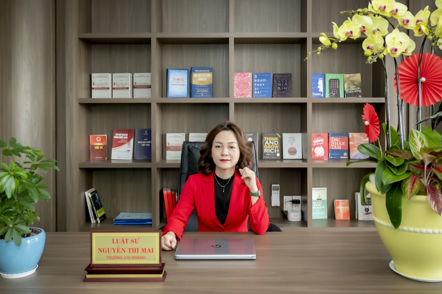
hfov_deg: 57.2
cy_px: 147
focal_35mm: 33
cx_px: 221
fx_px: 405
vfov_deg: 39.9
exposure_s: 1/160
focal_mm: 33
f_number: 4
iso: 320
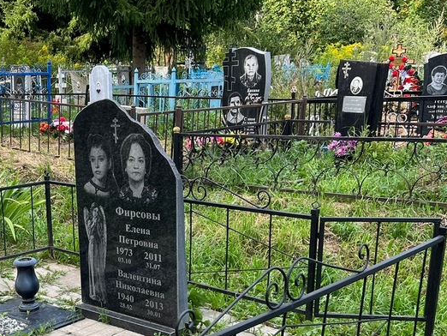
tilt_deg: -12.7
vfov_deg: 28.0
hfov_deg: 35.6
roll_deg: -0.5
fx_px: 659
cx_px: 61
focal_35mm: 51
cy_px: 264
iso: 50
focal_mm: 5.7
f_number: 1.5
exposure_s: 1/458
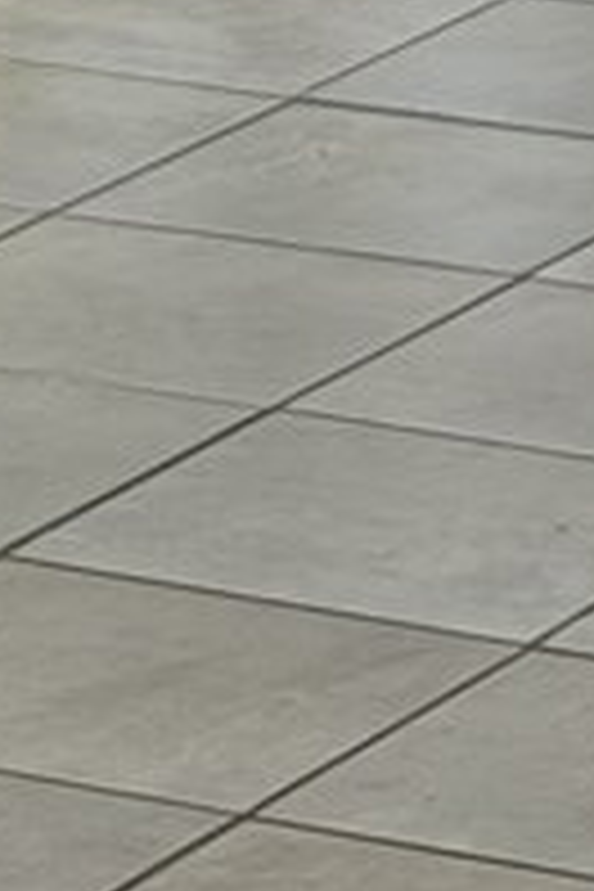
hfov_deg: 3.4
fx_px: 9998
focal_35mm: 404
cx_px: -639
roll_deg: +2.1
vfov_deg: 4.9
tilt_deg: -4.4
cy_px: -1683
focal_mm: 6.76
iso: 64
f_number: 1.78
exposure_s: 1/50
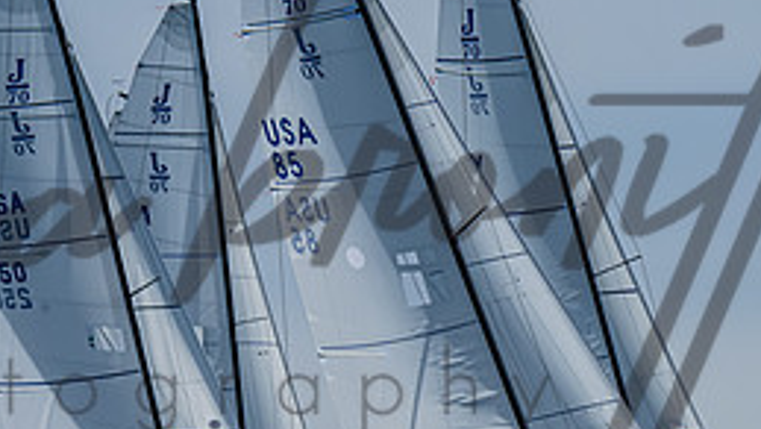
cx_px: 732
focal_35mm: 639
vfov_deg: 1.9
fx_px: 12901
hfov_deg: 3.4
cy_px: 36
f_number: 6.3
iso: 400
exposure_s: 1/2500
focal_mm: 195
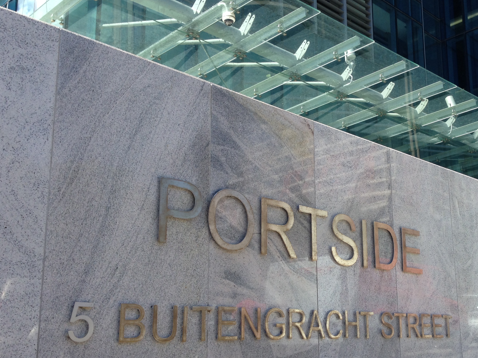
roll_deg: +1.0
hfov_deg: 40.7
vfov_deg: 31.5
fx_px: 635
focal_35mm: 46
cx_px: 318
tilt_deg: +12.4
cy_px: 201
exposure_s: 1/511
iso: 50
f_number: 2.4
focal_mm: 4.12
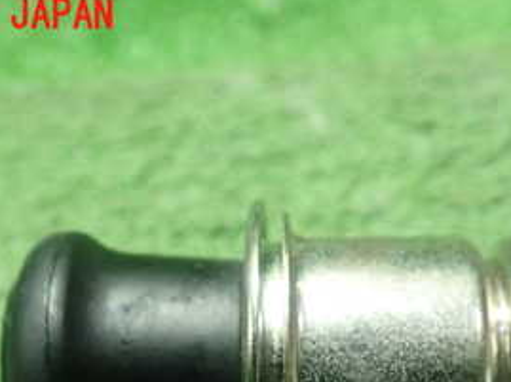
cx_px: 338
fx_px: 988
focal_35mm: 67
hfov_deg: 28.8
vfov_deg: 20.8
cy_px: 420
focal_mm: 5.5
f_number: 2.3
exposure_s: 1/125
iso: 640
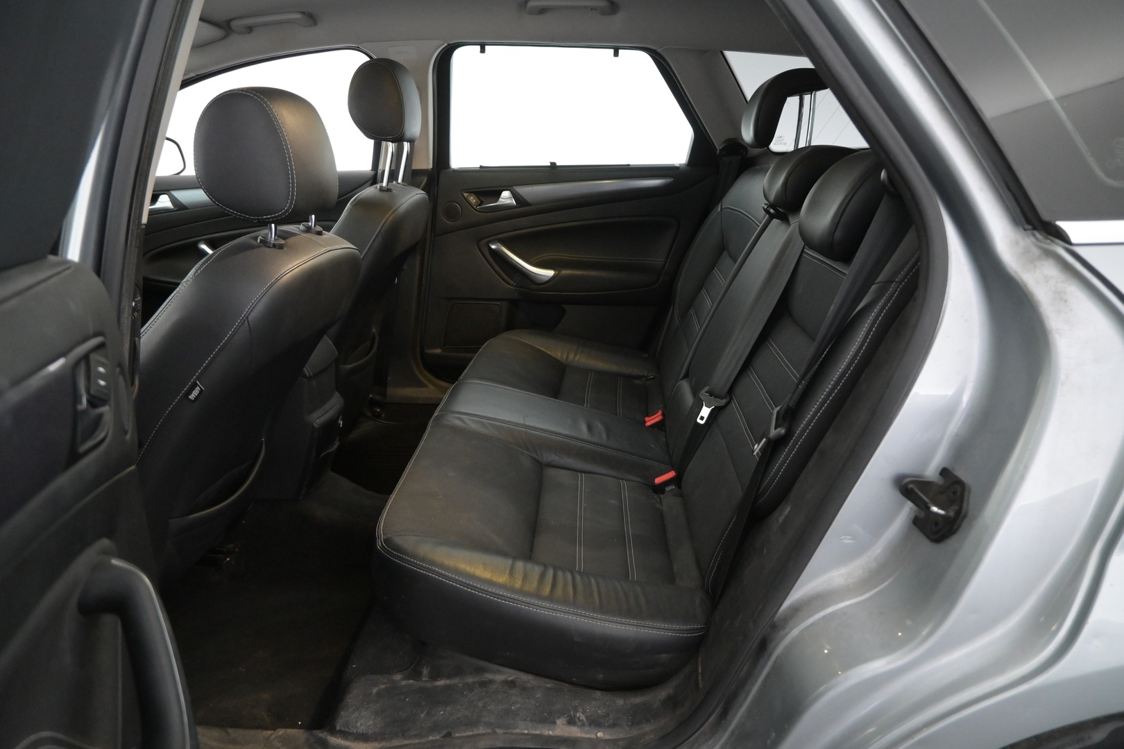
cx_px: 562
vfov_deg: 53.1
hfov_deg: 73.7
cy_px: 374
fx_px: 749
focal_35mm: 24
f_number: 3.5
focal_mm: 16
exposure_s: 1/50
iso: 2500
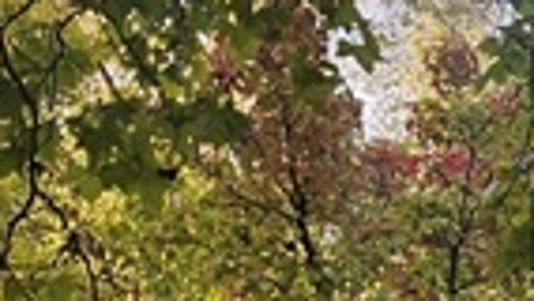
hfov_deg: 10.2
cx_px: 1380
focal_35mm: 176
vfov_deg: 6.6
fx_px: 2493
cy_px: 700
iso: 50
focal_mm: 5.4
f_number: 1.8
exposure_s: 1/180
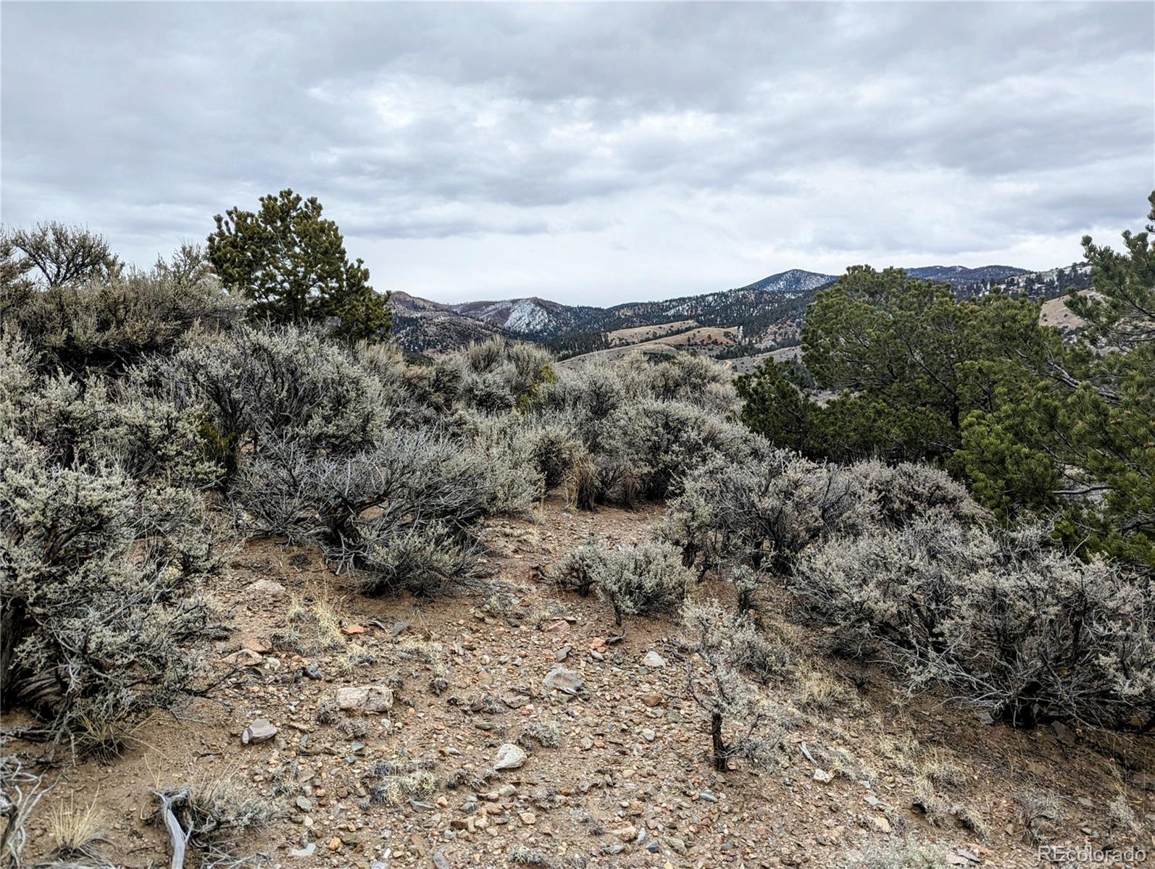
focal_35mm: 24
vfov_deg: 56.9
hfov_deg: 71.5
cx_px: 578
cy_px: 434
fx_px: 802
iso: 48
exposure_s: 1/110
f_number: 1.85
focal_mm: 6.81
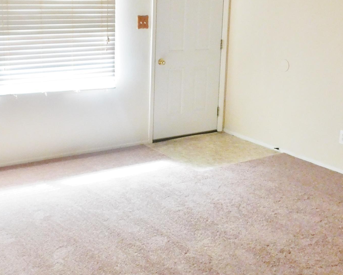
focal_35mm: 50
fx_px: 508
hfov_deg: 37.3
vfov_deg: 30.1
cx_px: 164
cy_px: 103
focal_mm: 4
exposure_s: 1/30
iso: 320
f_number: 3
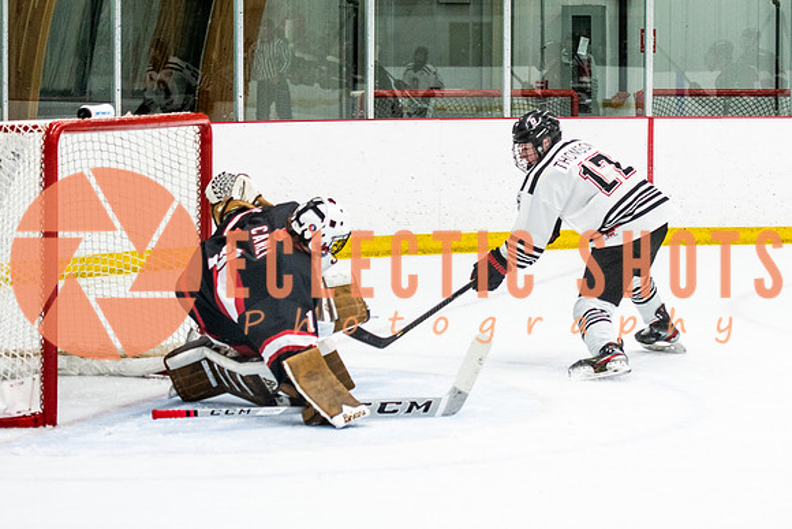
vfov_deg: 9.8
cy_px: 182
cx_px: 524
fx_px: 3078
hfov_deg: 14.6
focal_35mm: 140
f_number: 2.8
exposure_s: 1/400
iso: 1000
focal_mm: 70
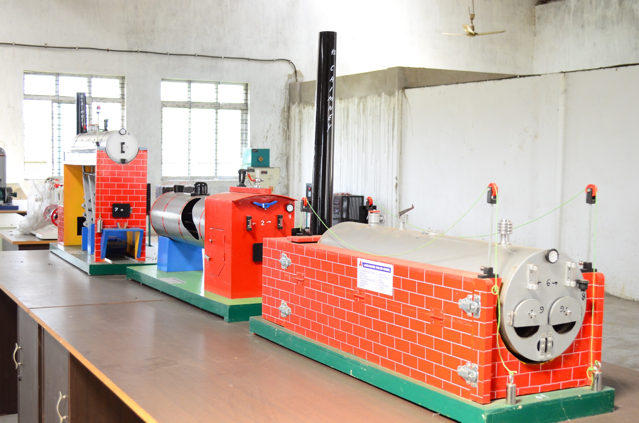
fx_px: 850
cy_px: 212
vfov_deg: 28.0
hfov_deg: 41.2
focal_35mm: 48
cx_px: 320
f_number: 4.8
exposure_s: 1/60
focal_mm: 32
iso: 1000
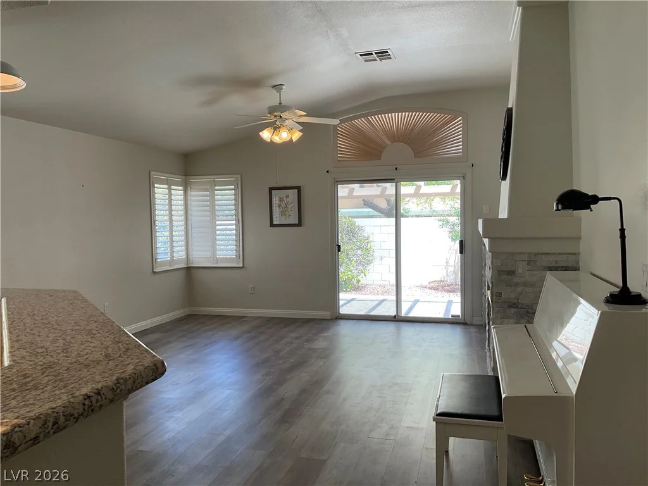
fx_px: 543
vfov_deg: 48.2
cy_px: 243
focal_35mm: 29
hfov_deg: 61.7
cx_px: 324
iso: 25
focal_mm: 3
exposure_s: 1/120
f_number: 1.8
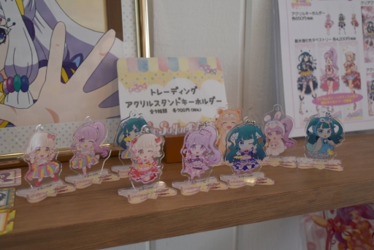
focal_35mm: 48
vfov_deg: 28.1
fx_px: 499
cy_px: 125
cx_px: 187
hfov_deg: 41.1
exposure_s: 1/60
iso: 400
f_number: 4.8
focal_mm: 32
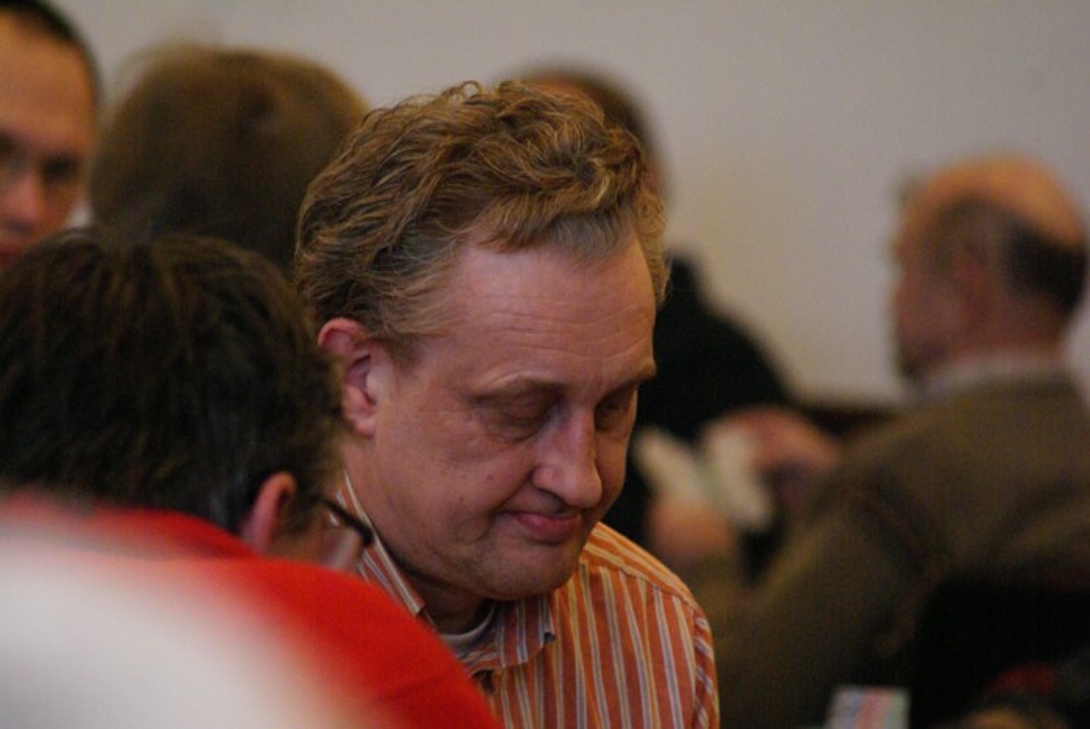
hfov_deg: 4.9
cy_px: 364
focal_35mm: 420
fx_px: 12727
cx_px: 545
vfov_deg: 3.3
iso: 1600
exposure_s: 1/13
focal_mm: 280
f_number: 5.6
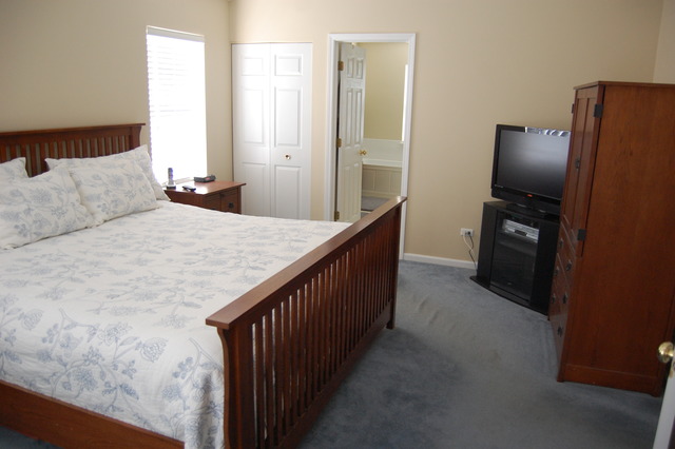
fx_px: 506
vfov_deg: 47.9
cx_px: 338
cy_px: 224
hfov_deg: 67.4
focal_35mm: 27
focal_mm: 18
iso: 800
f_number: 3.5
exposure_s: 1/13
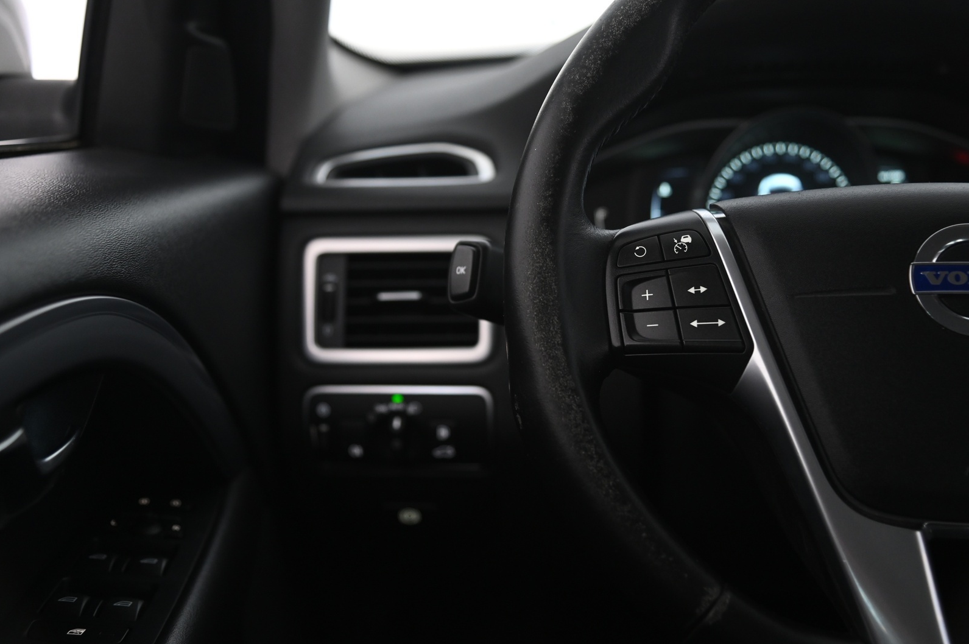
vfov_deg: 27.5
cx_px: 484
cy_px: 325
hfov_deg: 40.4
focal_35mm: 49
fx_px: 1318
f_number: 4
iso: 2000
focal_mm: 48
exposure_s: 1/30
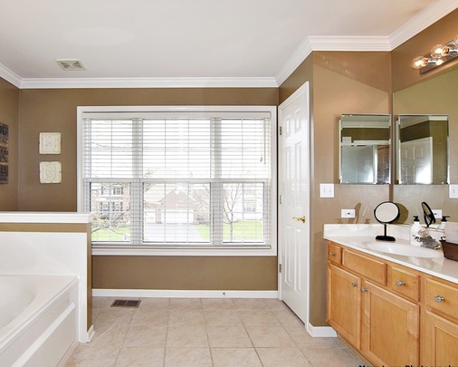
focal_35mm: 20
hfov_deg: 80.4
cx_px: 180
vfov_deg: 69.2
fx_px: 266
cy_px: 187
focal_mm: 11
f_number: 5.6
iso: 100
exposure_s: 1/125
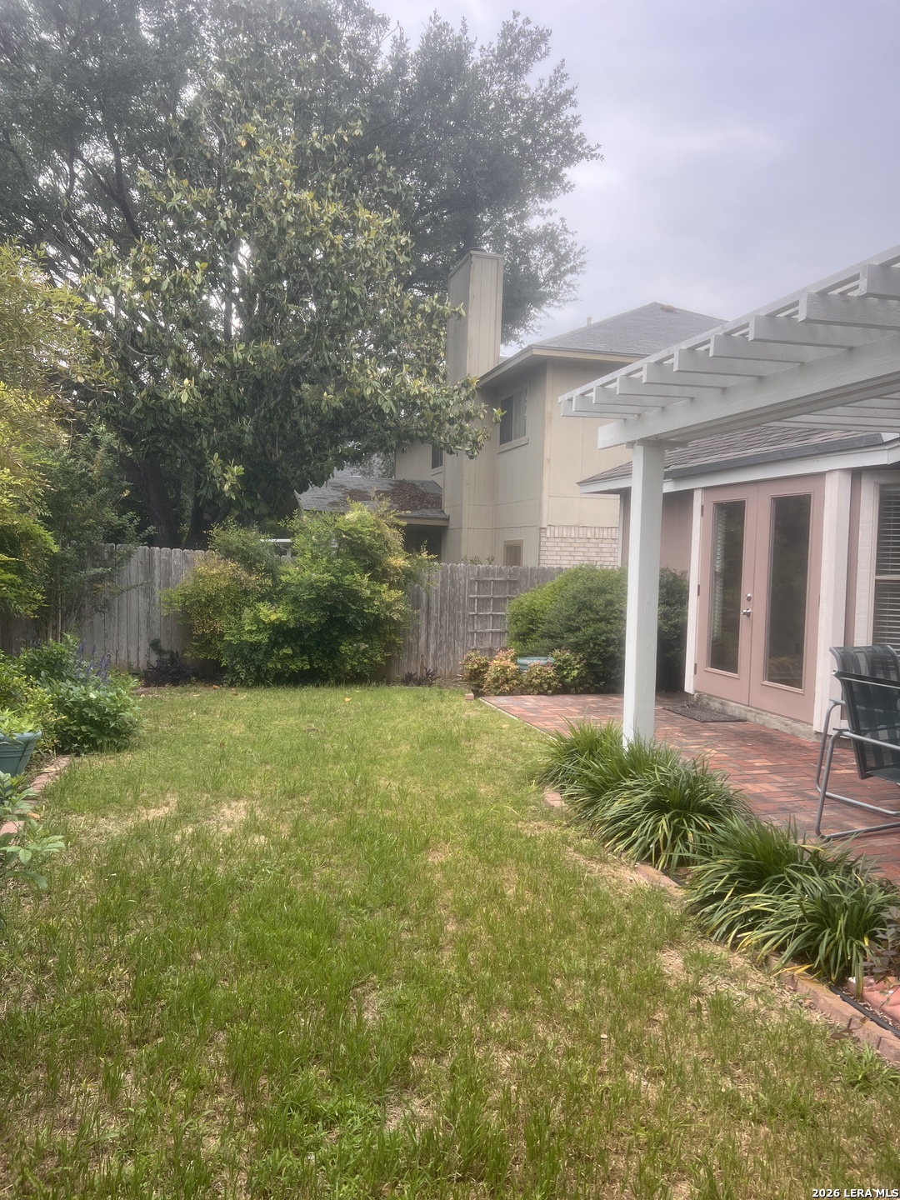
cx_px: 450
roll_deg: -2.3
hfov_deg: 53.1
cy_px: 600
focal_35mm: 26
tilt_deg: -2.7
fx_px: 901
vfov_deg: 67.3
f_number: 1.5
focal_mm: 5.7
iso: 50
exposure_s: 1/1029
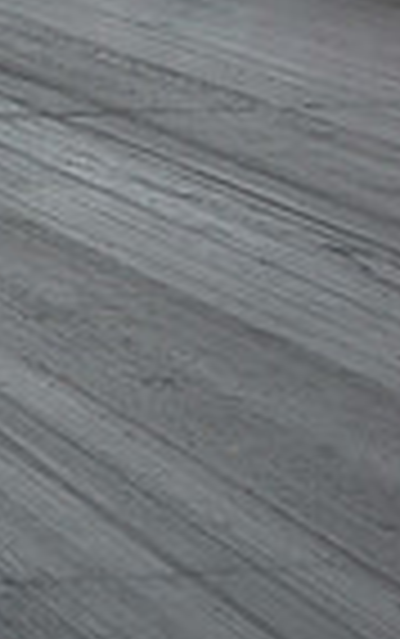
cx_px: -867
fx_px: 3481
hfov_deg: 6.0
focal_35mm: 200
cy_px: -40
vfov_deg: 10.4
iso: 250
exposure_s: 1/1000
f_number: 4.5
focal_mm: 32
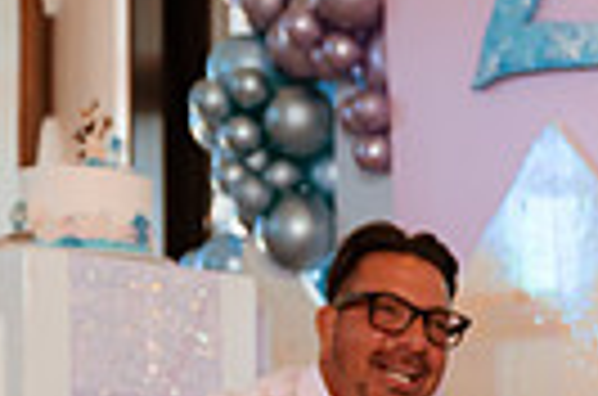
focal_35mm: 105
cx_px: 791
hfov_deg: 18.1
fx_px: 1740
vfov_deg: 12.4
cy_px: 583
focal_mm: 24
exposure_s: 1/400
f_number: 3.5
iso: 800
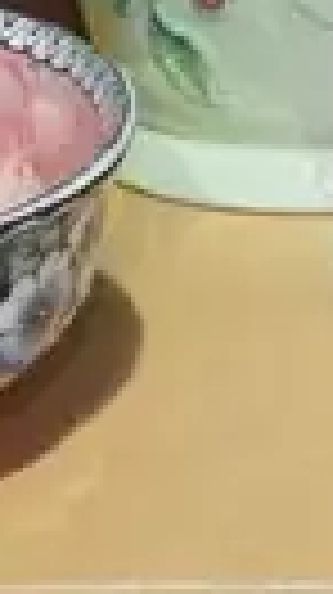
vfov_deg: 7.9
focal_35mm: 270
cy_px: -234
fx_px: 4249
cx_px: 598
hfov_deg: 4.4
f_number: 5.6
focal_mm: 16
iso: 1600
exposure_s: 1/80
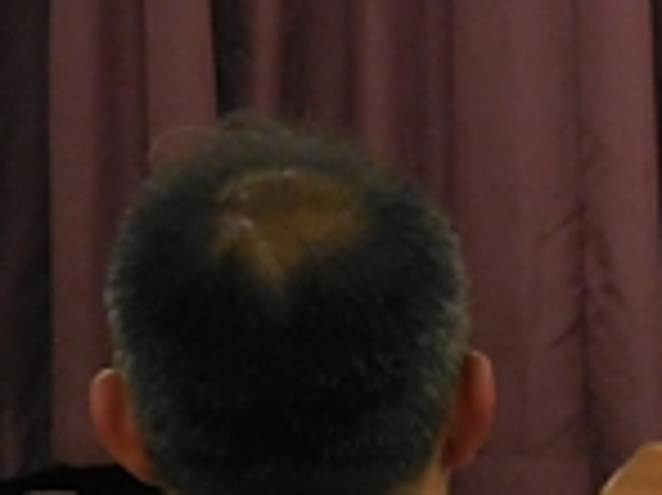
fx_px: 6363
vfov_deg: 4.4
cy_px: -346
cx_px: 1414
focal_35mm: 333
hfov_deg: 5.8
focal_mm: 11
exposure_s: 1/10
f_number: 4.5
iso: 400
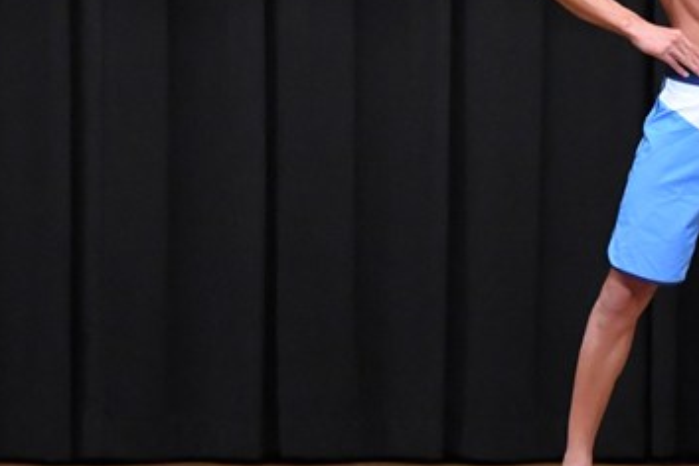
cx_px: 680
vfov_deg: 3.1
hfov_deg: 4.7
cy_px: 166
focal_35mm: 442
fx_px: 8581
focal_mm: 135
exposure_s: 1/400
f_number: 5.6
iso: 8000
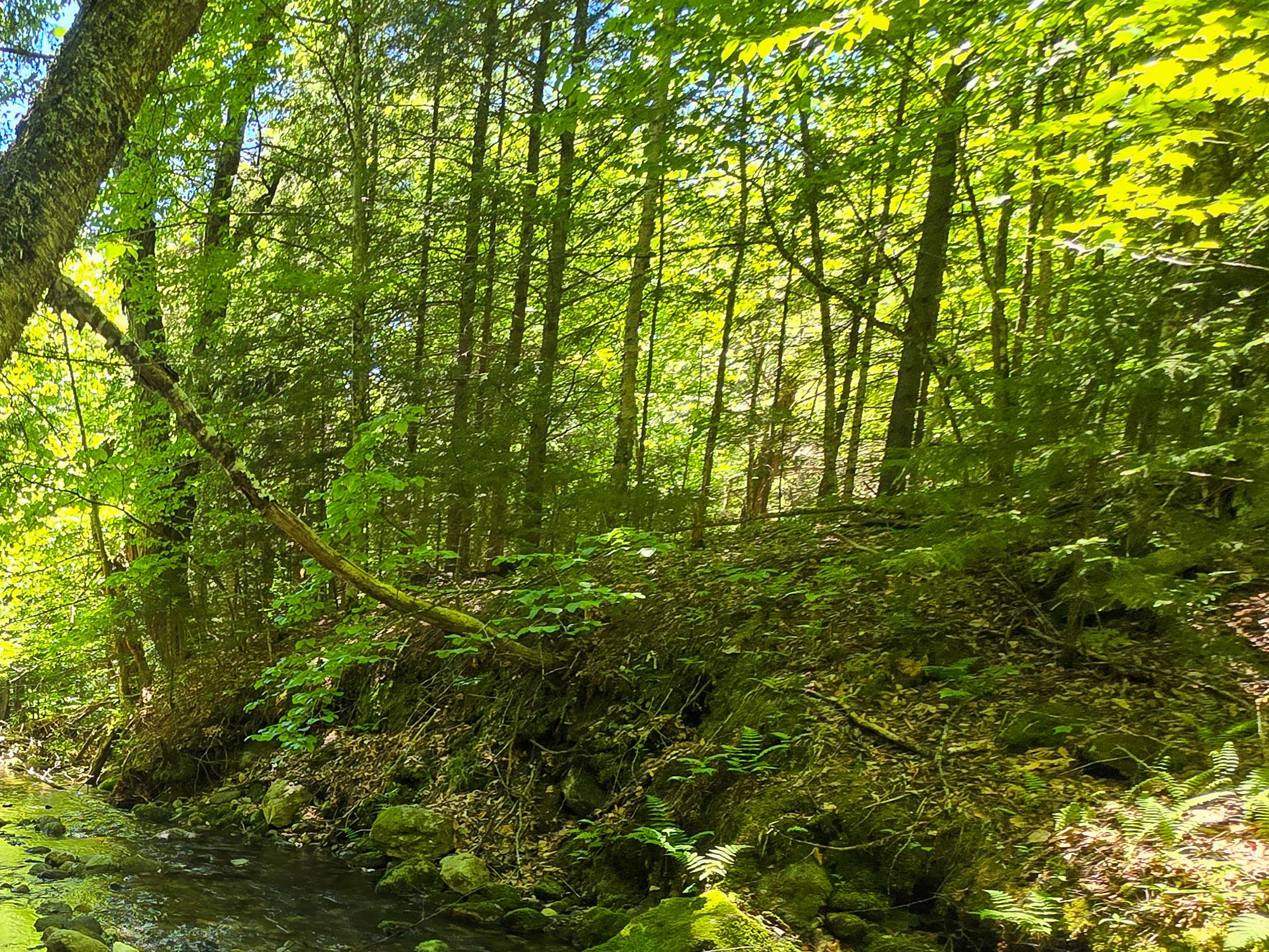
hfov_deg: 53.2
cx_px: 4
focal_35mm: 26
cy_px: 854
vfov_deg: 47.7
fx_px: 953
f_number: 2.2
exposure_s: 1/120
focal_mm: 2.2
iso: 64
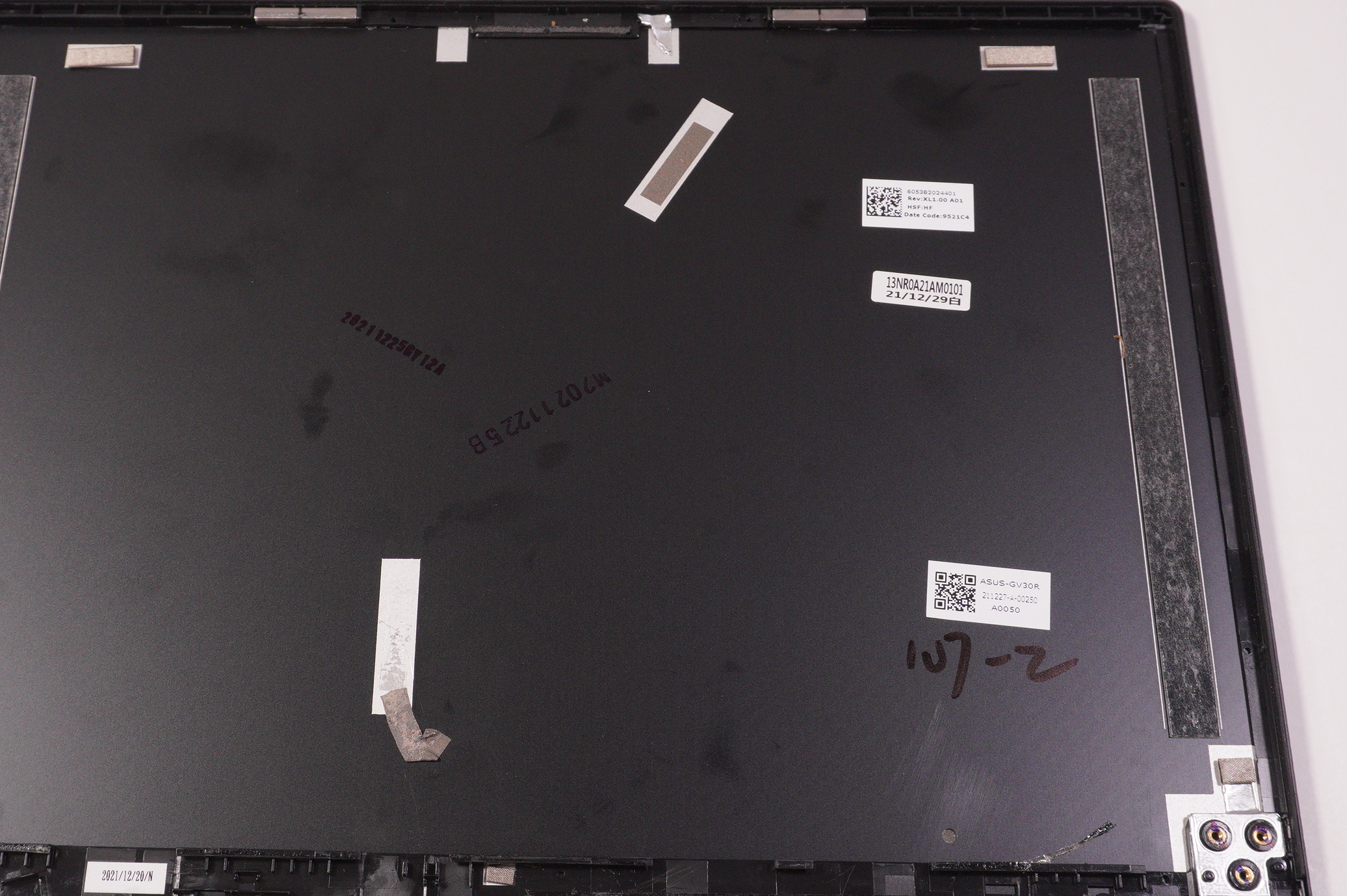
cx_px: 549
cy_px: 477
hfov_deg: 42.8
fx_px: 1710
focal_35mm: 46
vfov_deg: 29.4
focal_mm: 21
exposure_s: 1/250
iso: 800
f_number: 6.3
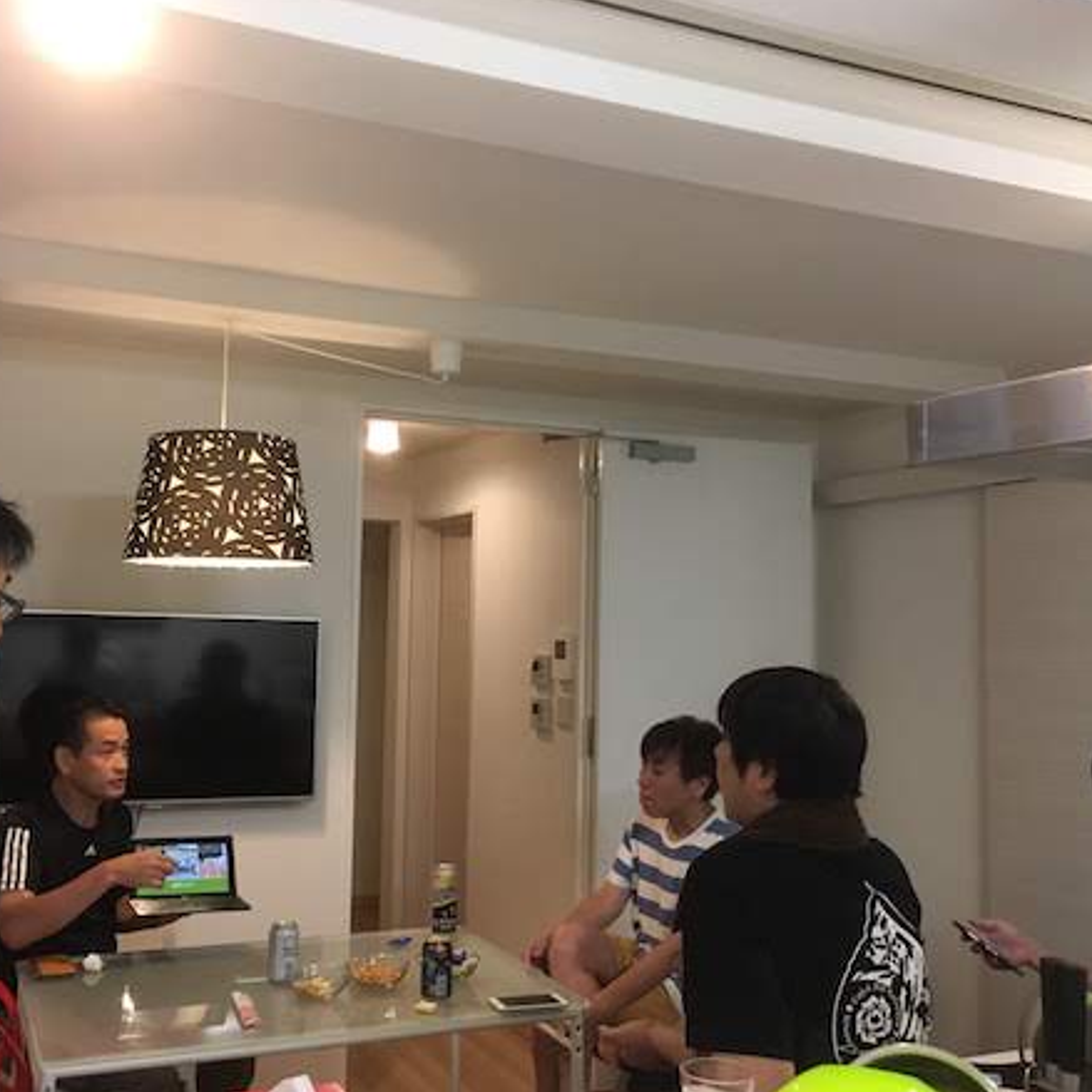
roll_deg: -1.3
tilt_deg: +3.6
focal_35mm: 35
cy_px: 542
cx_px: 470
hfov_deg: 47.1
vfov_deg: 47.2
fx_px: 1249
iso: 160
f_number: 2.2
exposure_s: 1/30
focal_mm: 4.15
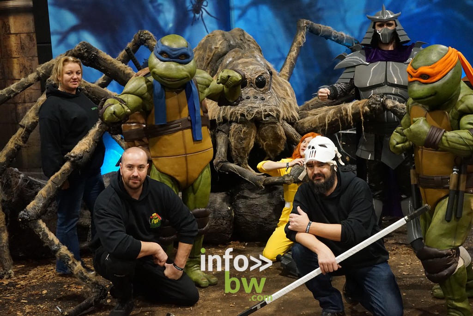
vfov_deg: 25.1
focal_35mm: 54
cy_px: 158
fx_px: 710
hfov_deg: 36.9
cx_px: 236
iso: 6400
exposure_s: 1/200
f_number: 5
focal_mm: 54
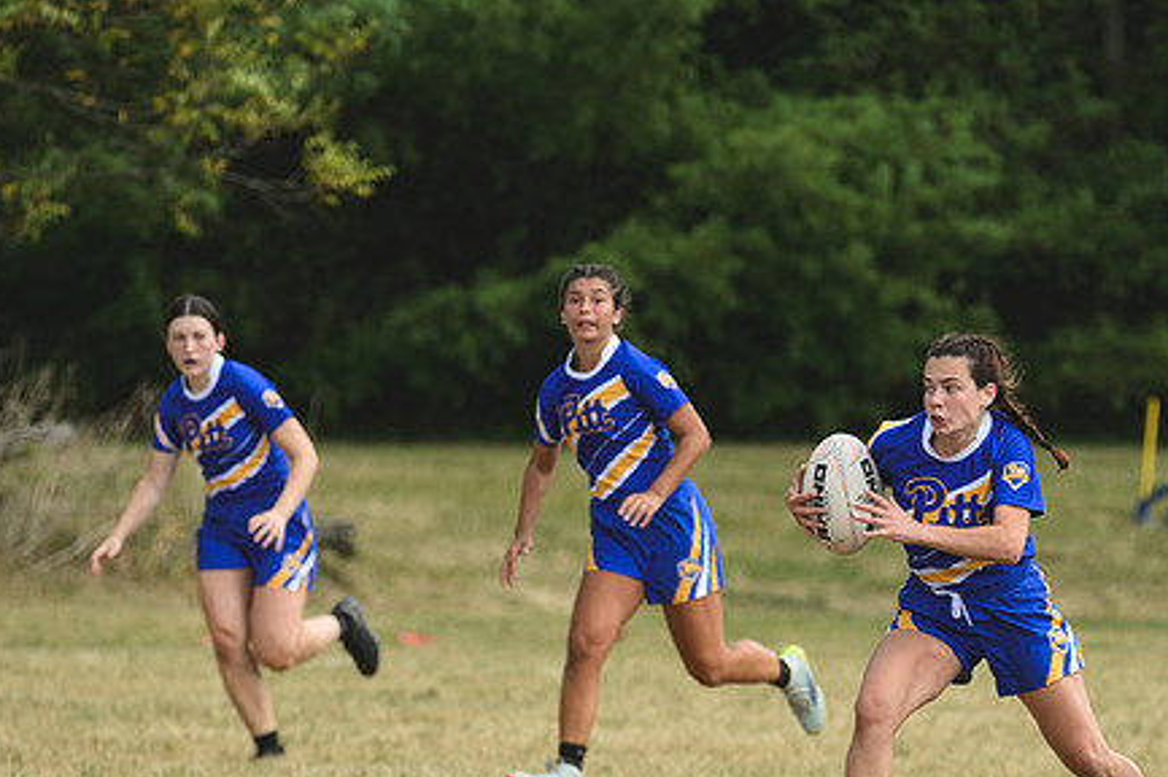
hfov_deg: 3.7
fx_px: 18219
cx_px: 723
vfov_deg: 2.4
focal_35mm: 562
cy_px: 405
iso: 400
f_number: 5.6
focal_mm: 280
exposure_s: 1/1000
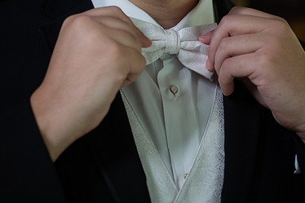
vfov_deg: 14.6
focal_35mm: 93
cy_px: 57
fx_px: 788
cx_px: 165
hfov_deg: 21.9
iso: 1000
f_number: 3.2
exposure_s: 1/250
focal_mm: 60
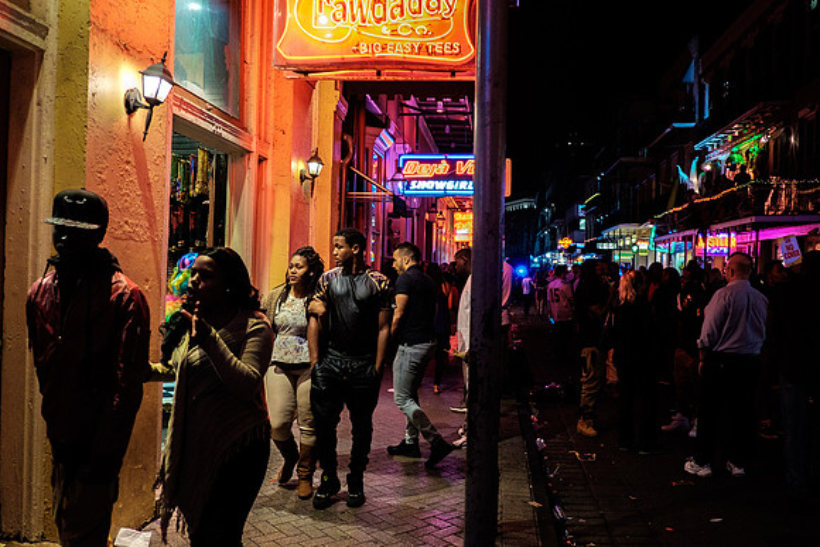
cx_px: 410
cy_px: 274
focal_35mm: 30
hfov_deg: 62.3
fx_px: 679
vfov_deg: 43.9
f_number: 2.8
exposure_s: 1/125
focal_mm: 18
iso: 3200
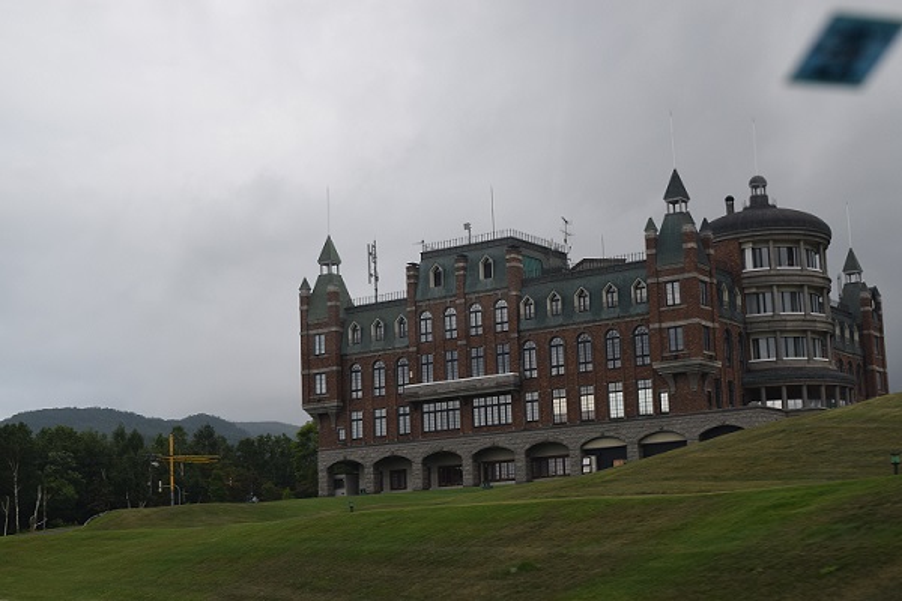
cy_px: 300
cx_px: 451
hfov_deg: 33.4
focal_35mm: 60
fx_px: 1503
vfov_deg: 22.6
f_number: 7.1
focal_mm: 40
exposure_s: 1/200
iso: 400
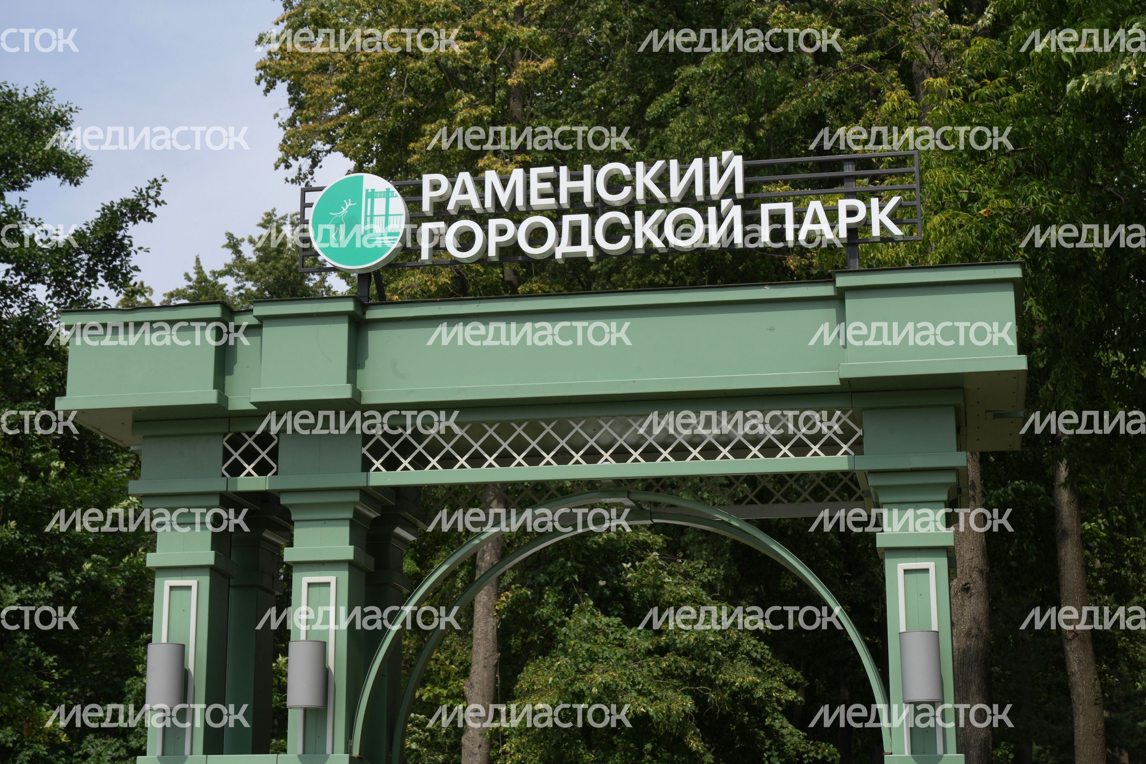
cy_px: 382
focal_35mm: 65
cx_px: 573
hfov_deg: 31.0
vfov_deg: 20.9
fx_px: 2069
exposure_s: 1/250
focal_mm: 65
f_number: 14
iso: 160
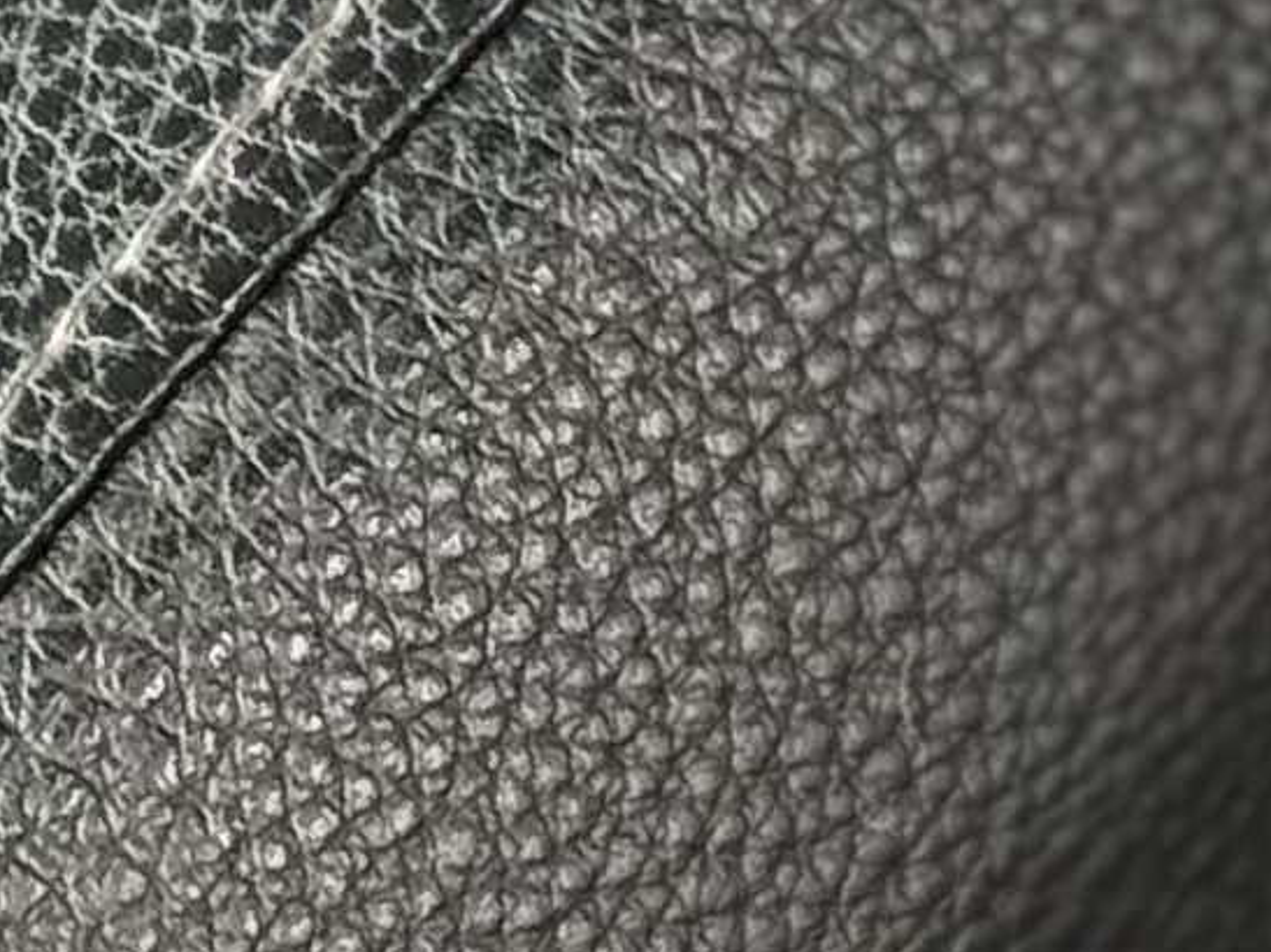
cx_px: -788
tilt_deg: -38.9
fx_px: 12995
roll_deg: -0.8
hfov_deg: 5.5
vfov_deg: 4.2
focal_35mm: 354
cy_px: -613
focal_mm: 6.76
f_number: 1.78
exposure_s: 1/394
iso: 64
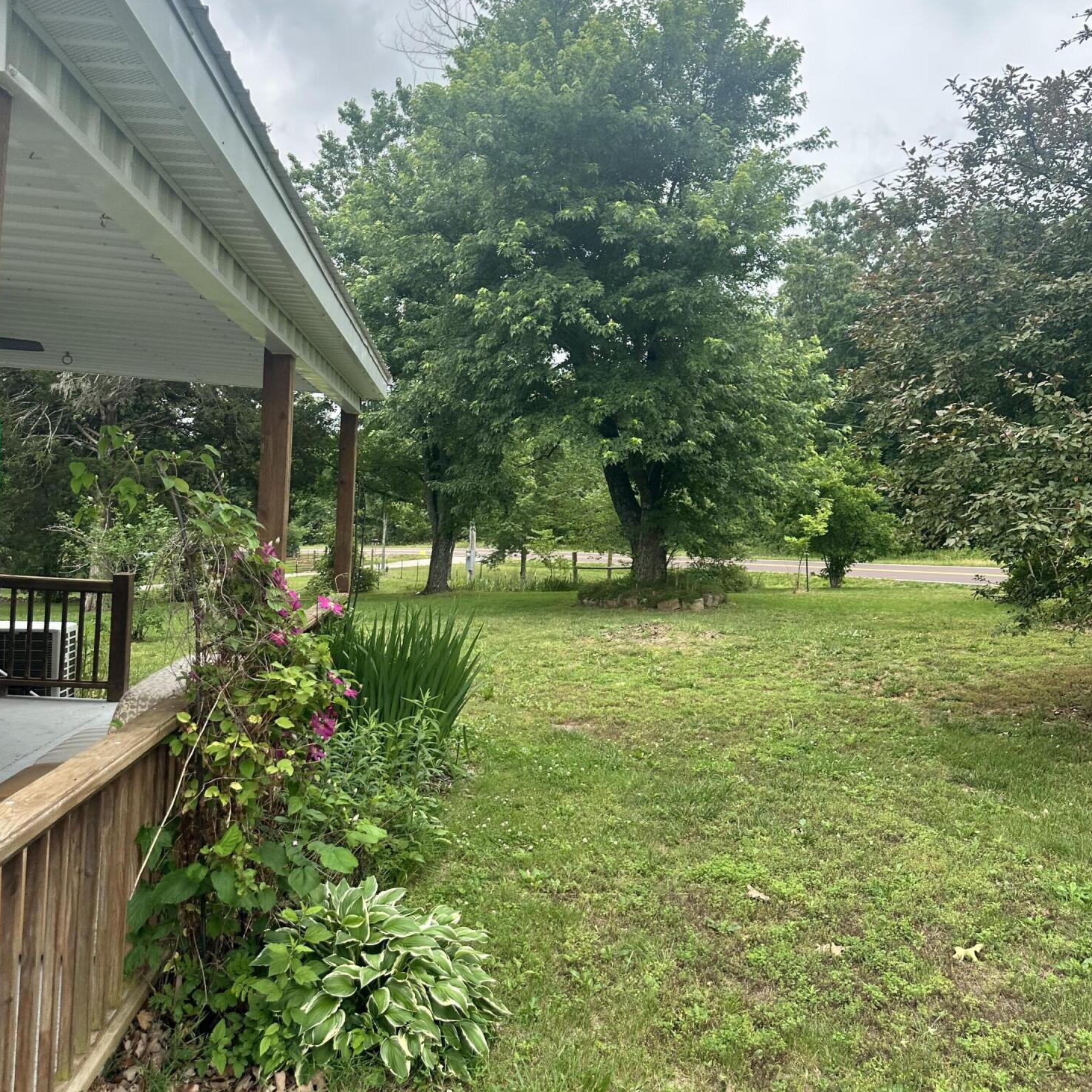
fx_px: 1035
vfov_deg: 55.4
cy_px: 466
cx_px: 557
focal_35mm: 29
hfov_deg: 55.6
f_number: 1.78
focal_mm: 6.86
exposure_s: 1/1812
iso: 80
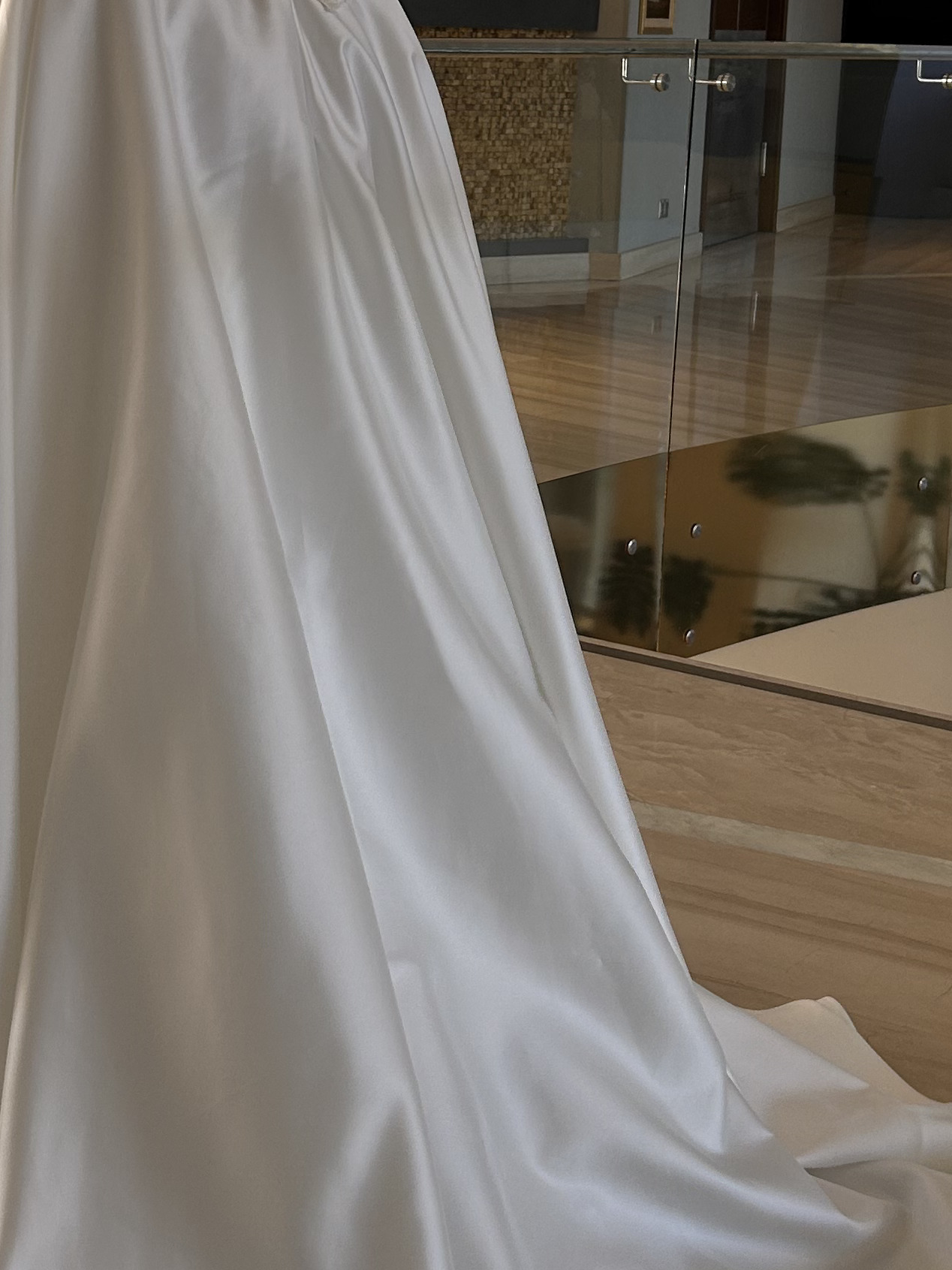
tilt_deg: -6.5
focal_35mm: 62
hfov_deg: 23.6
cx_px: 324
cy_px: 287
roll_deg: -2.2
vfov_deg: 30.6
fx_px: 2274
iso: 64
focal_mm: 5.7
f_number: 1.5
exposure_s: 1/100
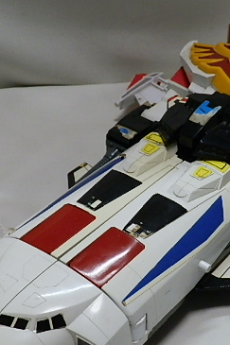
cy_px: 206
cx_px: 172
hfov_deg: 21.7
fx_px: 595
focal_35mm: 62
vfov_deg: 32.3
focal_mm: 6.17
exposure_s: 1/25
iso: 200
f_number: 3.5
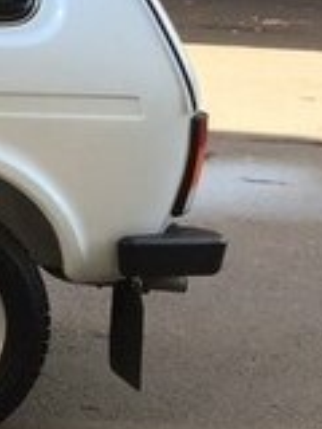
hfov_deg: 10.6
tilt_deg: -8.2
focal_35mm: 120
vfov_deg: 16.4
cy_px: 181
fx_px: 1488
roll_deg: -0.5
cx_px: -448
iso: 32
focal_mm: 4.15
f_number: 2.2
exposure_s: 1/395
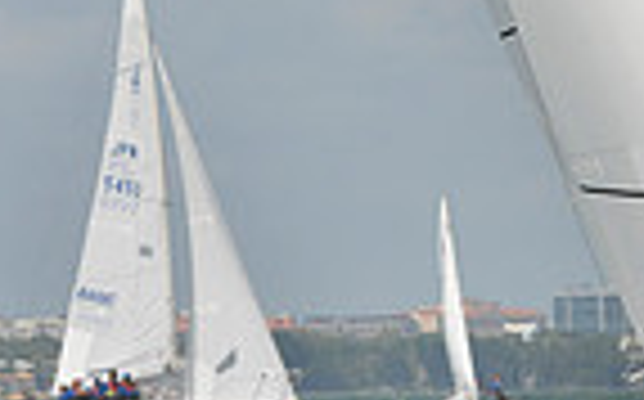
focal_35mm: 829
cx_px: 687
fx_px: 14533
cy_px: -270
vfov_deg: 1.6
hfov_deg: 2.5
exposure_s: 1/1250
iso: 280
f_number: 9
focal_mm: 200
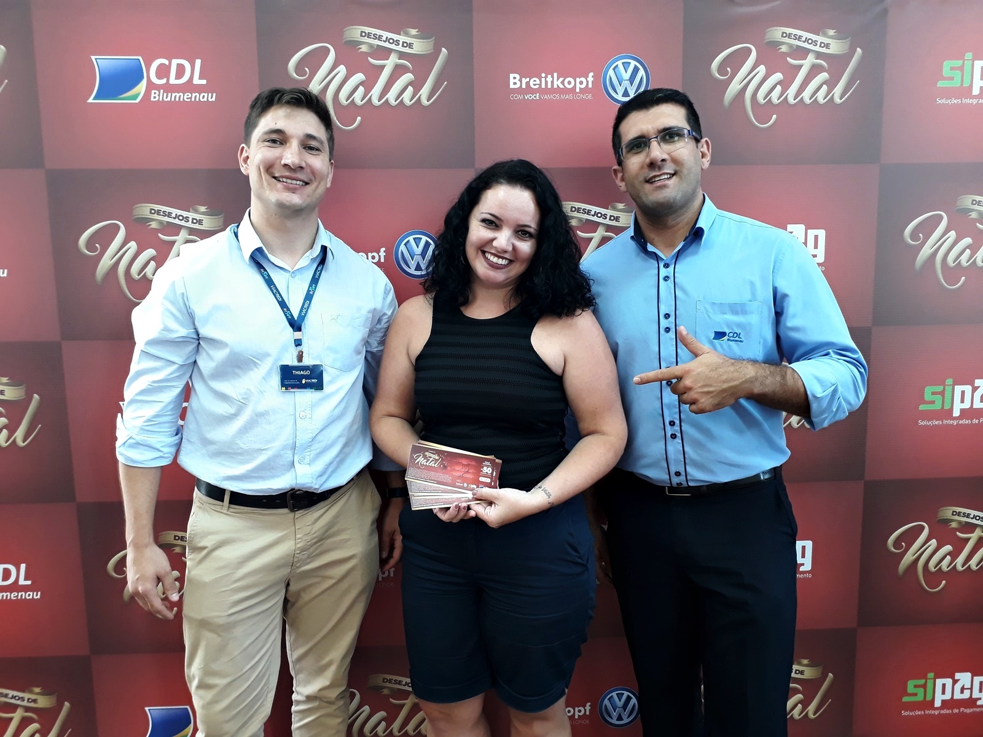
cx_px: 492
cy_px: 368
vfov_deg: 51.4
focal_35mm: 27
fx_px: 767
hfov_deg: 65.3
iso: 125
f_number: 1.9
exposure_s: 1/30
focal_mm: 3.6
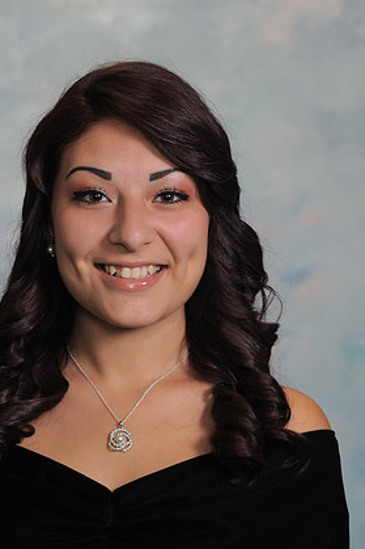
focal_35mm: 187
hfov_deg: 7.3
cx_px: 122
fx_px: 2846
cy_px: 318
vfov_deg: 11.0
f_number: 7.1
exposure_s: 1/125
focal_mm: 135
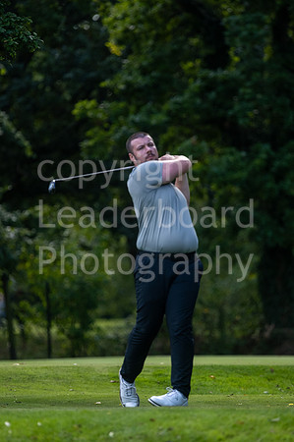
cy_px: 221
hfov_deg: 3.0
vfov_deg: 4.6
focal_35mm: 450
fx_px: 5525
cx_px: 147
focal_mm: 300
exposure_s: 1/800
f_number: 4
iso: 400
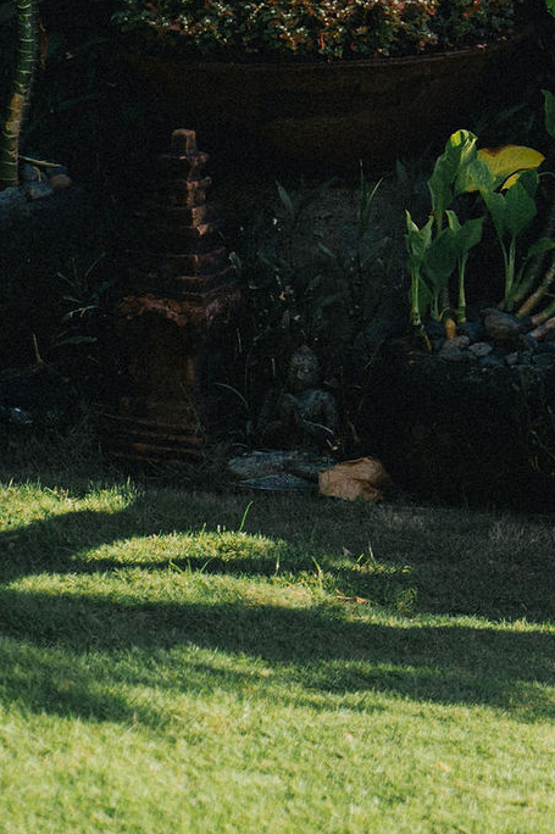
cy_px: -811
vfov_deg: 8.7
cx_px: 1172
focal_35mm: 225
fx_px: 5211
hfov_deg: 5.9
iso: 100
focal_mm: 50
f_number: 1.8
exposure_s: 1/1600
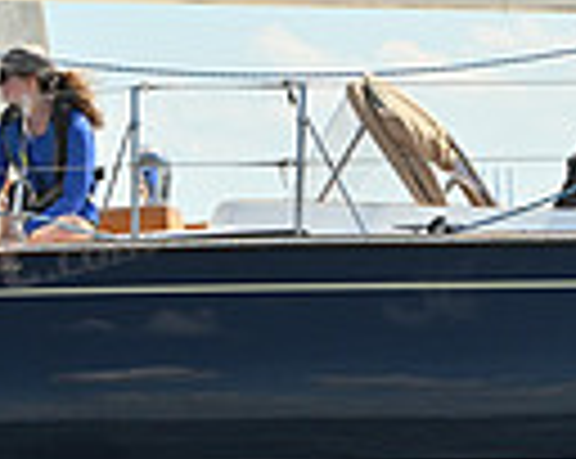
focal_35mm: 298
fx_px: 5072
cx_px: 392
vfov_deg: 5.2
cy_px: 7
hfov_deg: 6.5
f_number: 7.1
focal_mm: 70
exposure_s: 1/1250
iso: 250
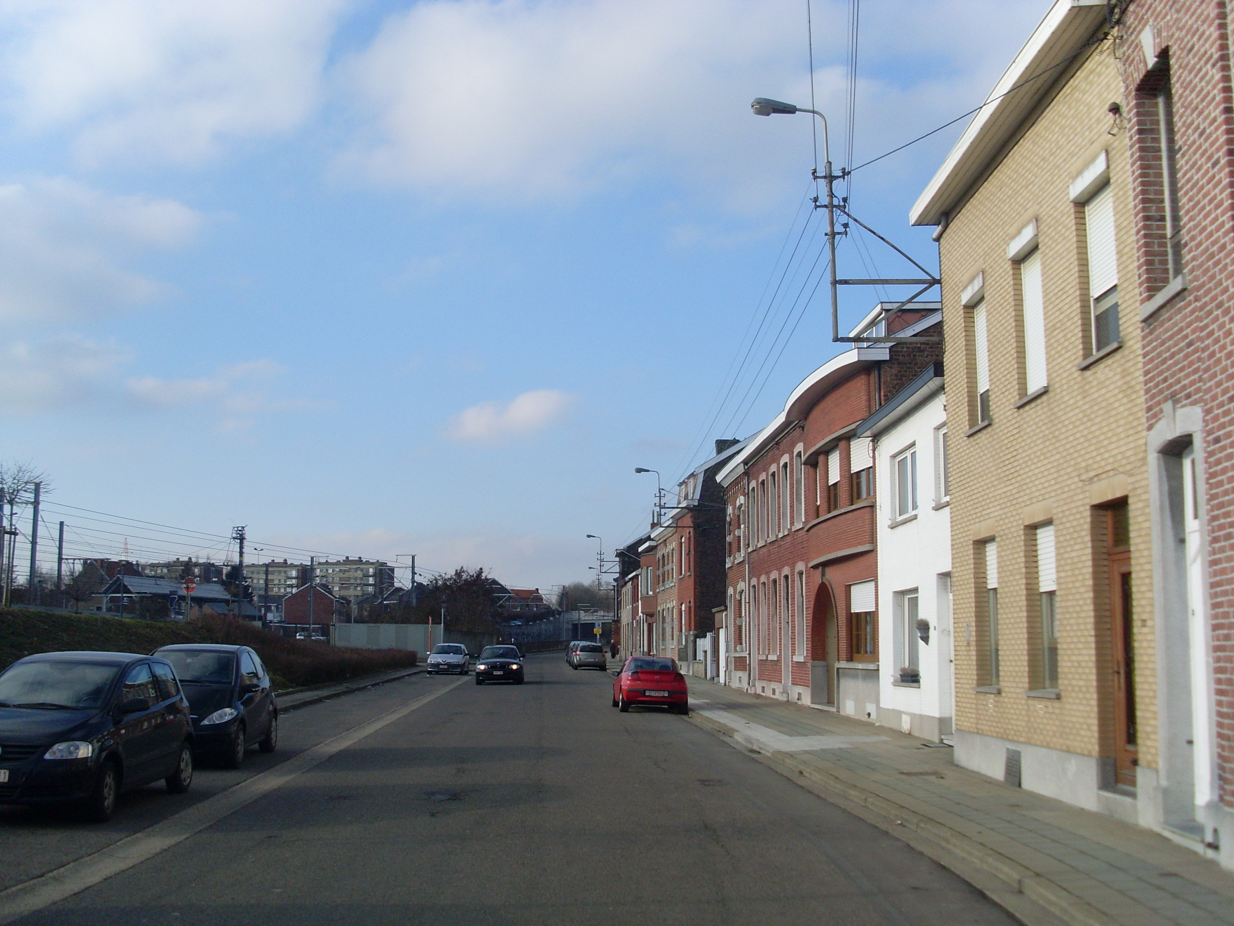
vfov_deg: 37.7
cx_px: 617
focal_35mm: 38
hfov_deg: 49.0
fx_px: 1355
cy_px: 463
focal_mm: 6.3
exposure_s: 1/250
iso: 80
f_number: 7.7
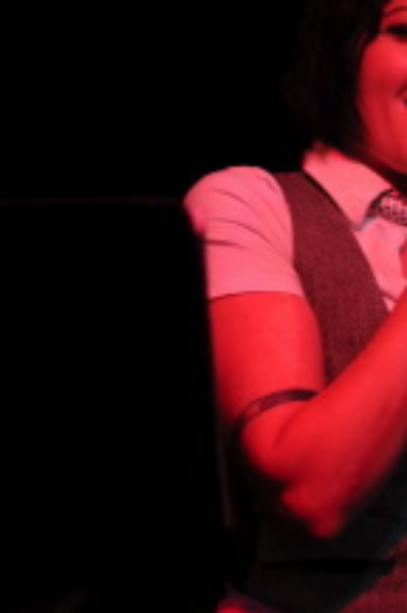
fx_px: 2824
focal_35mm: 166
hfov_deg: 8.2
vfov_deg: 12.4
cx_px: 369
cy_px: 164
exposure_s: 1/60
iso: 200
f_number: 1.6
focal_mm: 50
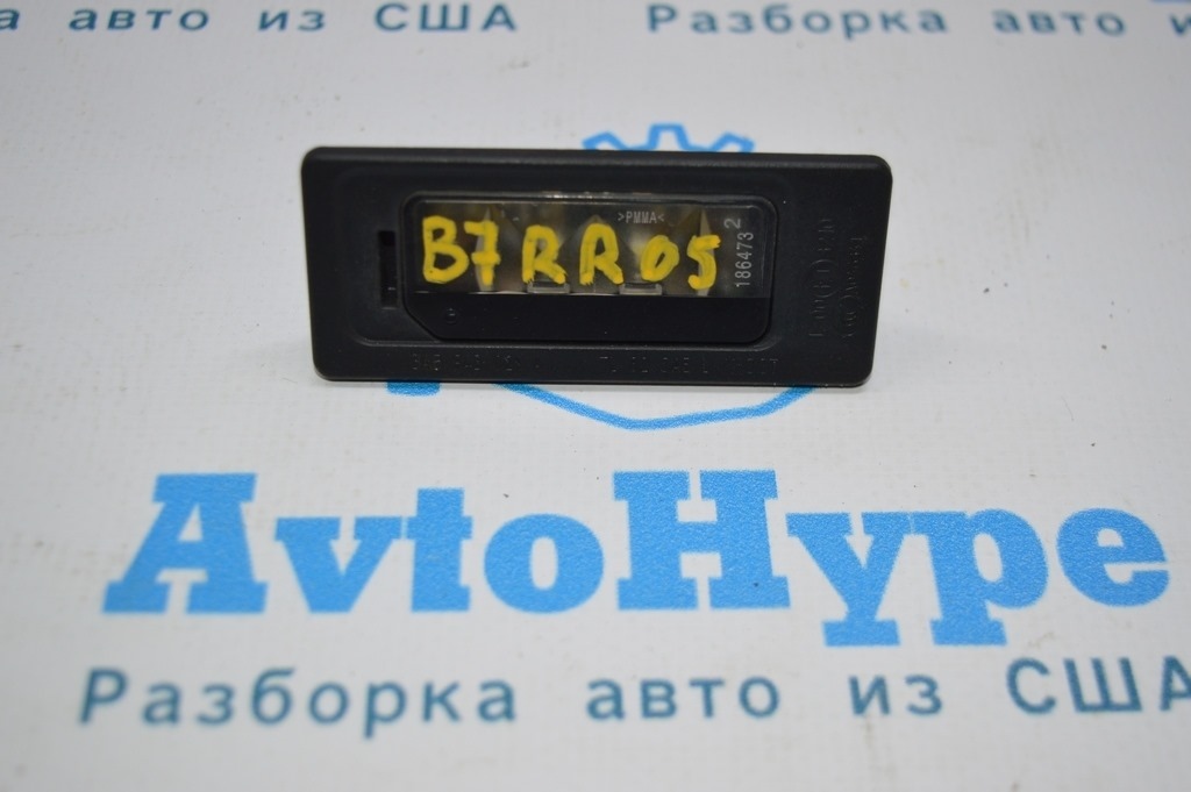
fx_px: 1686
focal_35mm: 51
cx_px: 596
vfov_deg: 26.4
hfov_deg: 38.9
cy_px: 396
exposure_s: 1/125
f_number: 4.5
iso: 400
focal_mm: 34
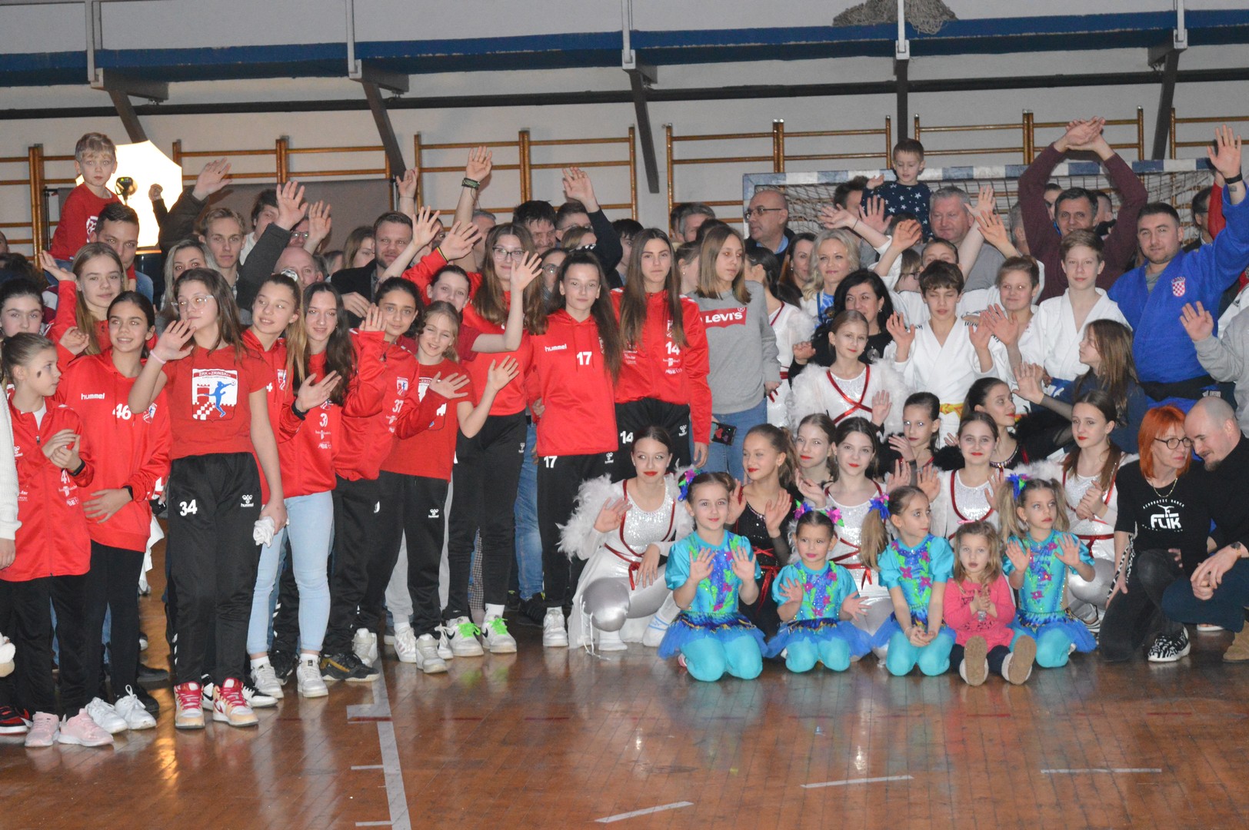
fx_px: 2860
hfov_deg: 24.6
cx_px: 624
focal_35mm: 82
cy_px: 415
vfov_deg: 16.5
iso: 3200
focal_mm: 55
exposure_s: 1/60
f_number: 5.6
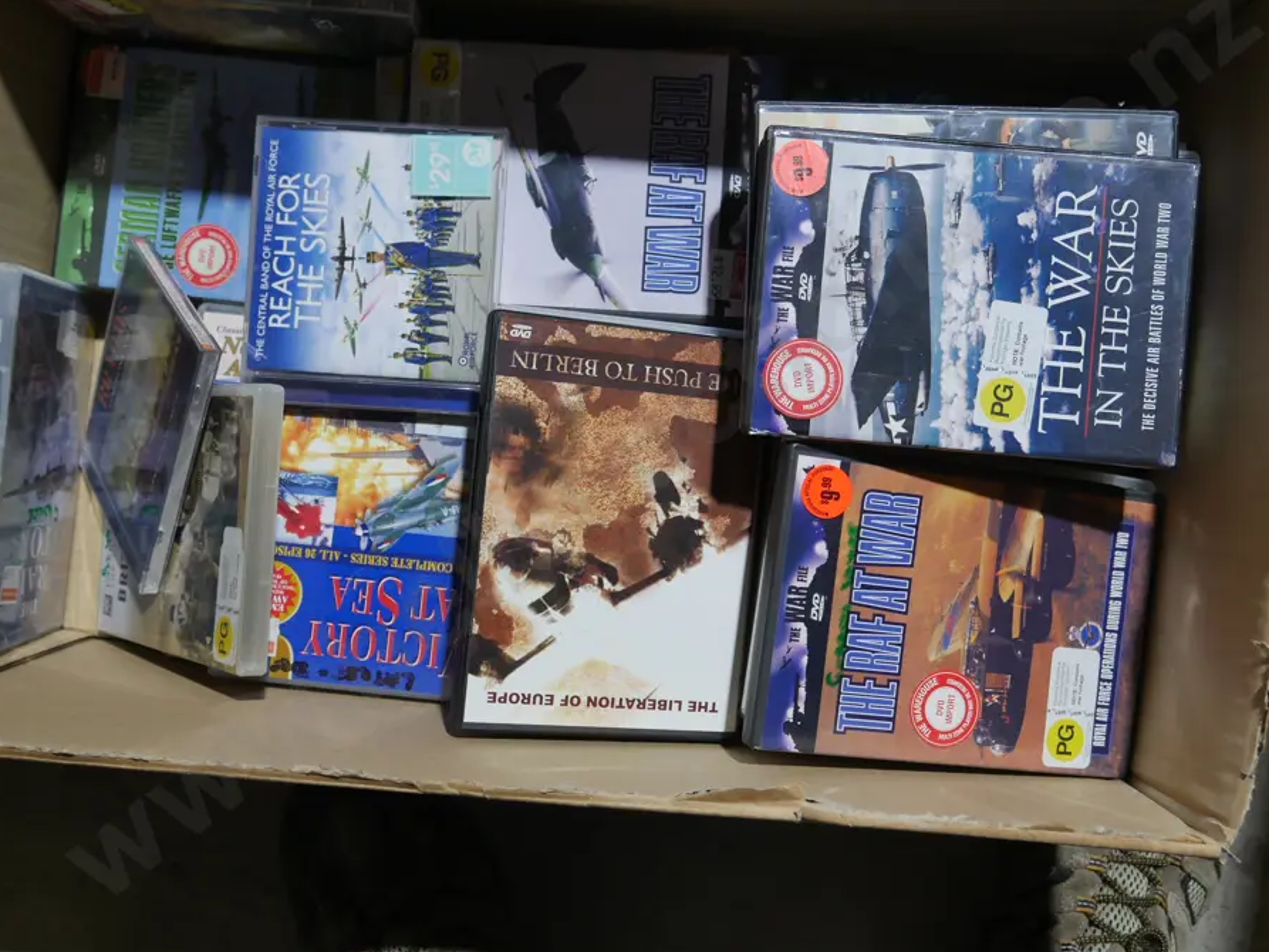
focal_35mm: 39
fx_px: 1430
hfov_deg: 47.8
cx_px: 662
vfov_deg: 36.8
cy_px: 445
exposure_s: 1/60
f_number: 4
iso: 320
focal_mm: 17
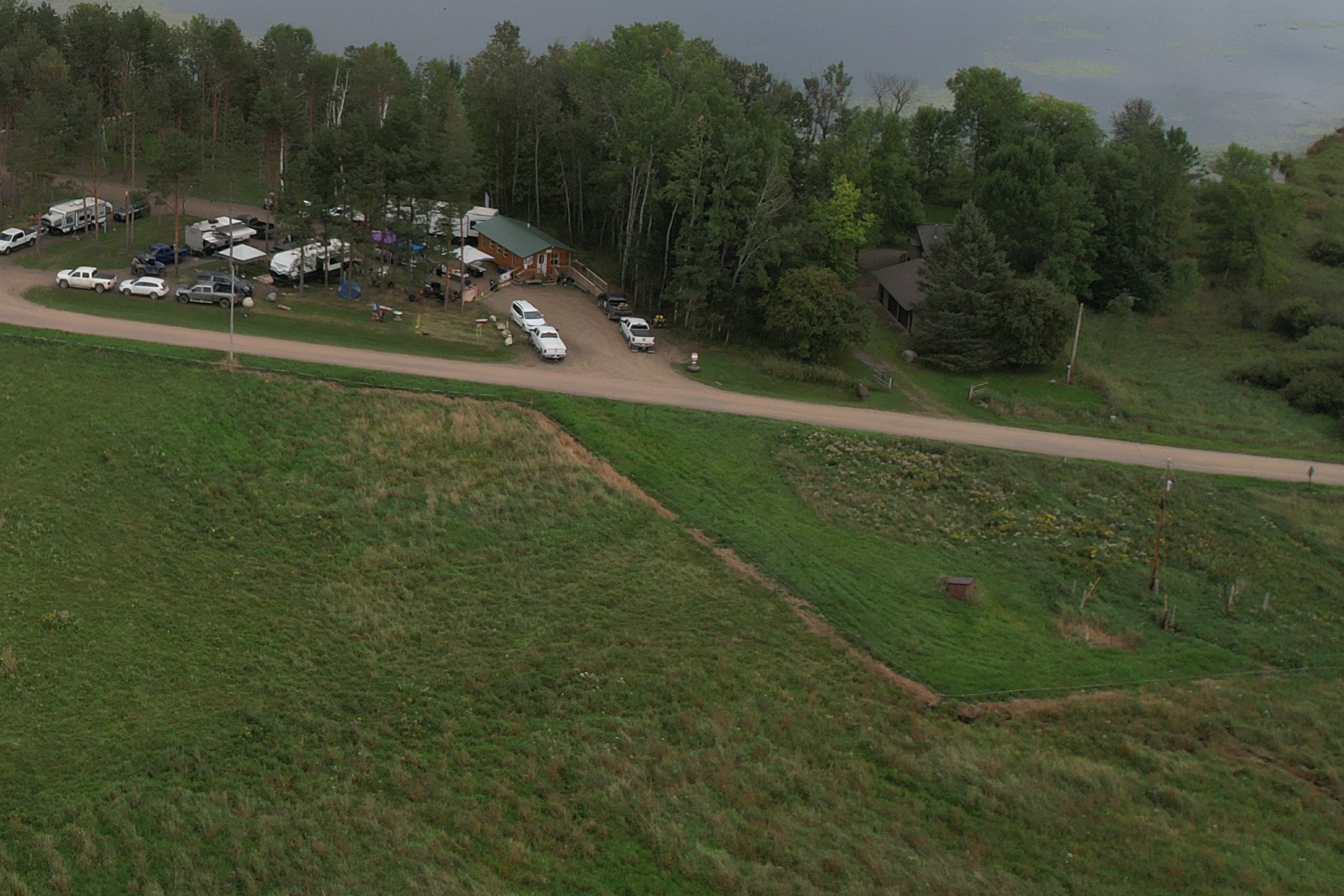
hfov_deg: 31.8
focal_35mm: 58
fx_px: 2165
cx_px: -10
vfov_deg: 22.7
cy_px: 74
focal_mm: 8.38
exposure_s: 1/1000
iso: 110
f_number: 2.8
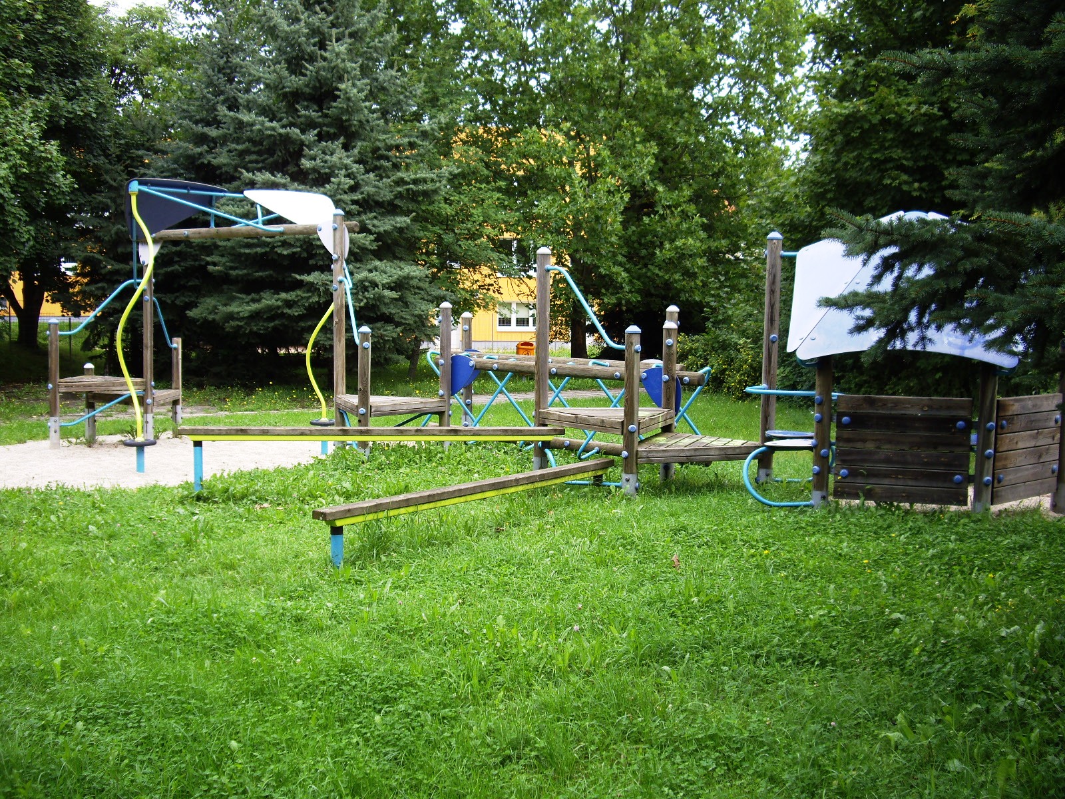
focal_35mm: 38
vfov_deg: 37.7
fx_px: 1169
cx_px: 532
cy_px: 400
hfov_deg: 49.0
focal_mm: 7.9
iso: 64
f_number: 2.8
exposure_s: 1/160
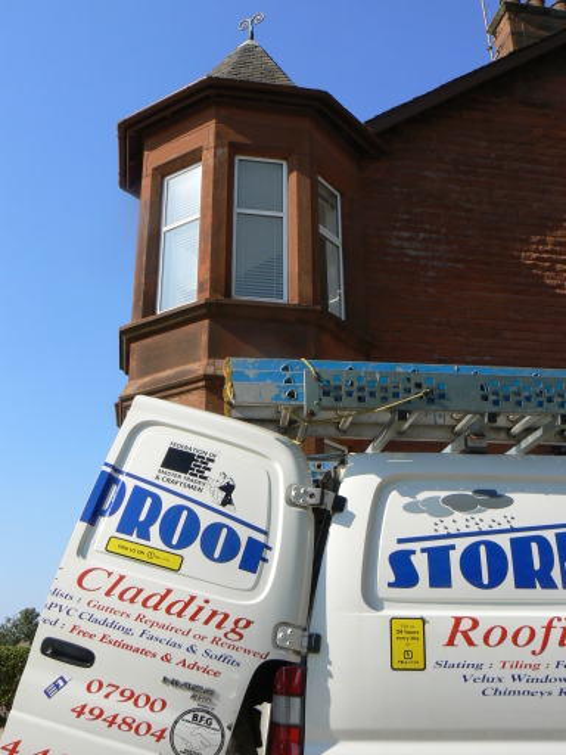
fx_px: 785
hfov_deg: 39.7
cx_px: 283
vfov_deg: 51.4
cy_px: 378
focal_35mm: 36
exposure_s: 1/400
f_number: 5.6
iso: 80
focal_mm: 6
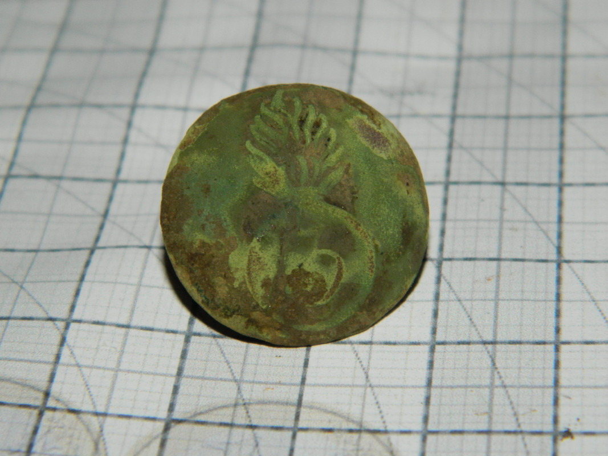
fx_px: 1809
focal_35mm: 103
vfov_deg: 14.4
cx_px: 304
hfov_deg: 19.1
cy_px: 228
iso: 200
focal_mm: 18.6
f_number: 12.6
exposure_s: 1/60
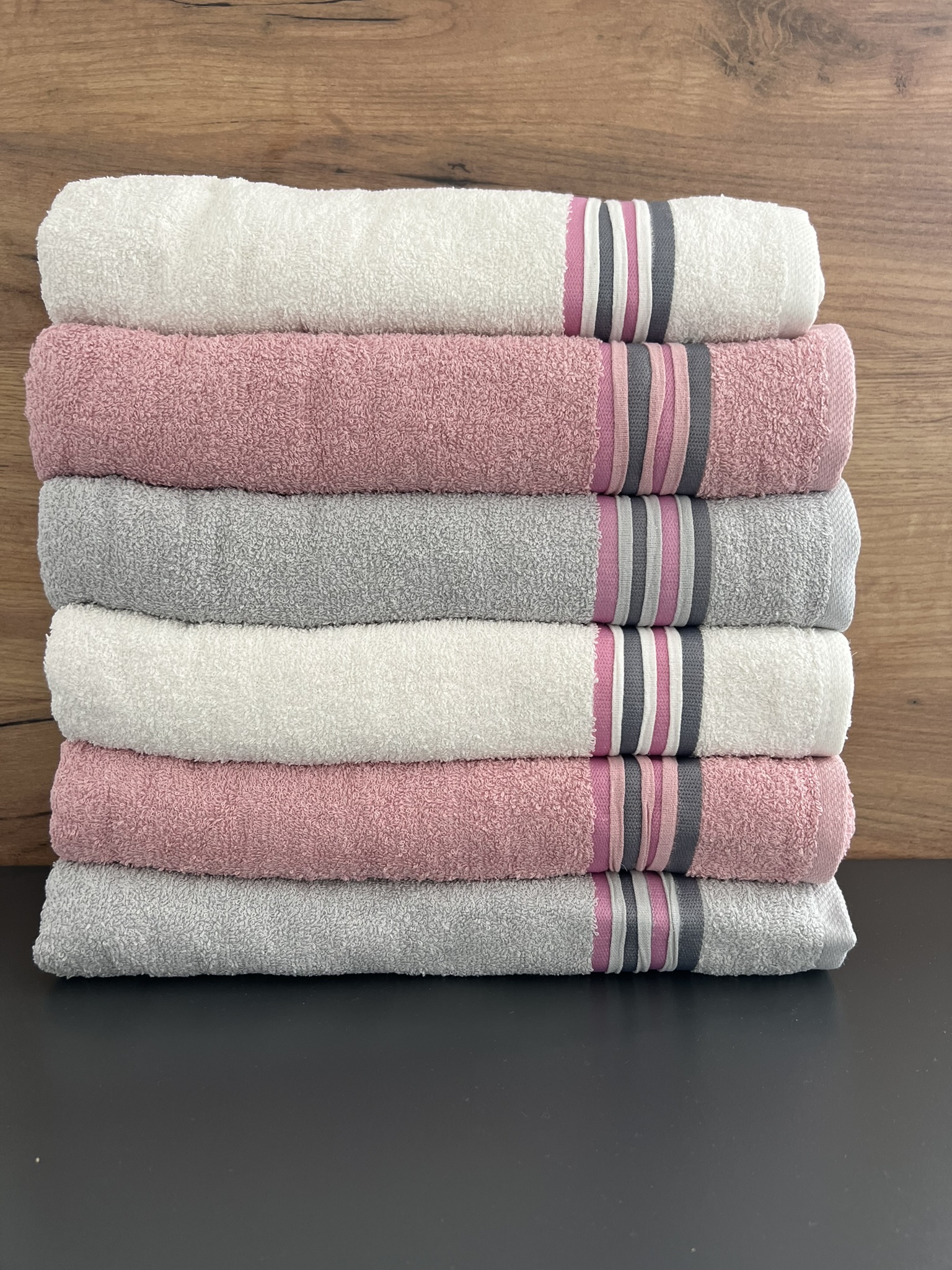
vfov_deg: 67.3
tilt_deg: -6.6
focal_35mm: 26
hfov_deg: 53.1
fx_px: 953
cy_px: 635
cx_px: 476
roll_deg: +0.3
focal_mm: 5.7
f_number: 1.5
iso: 100
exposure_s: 1/121
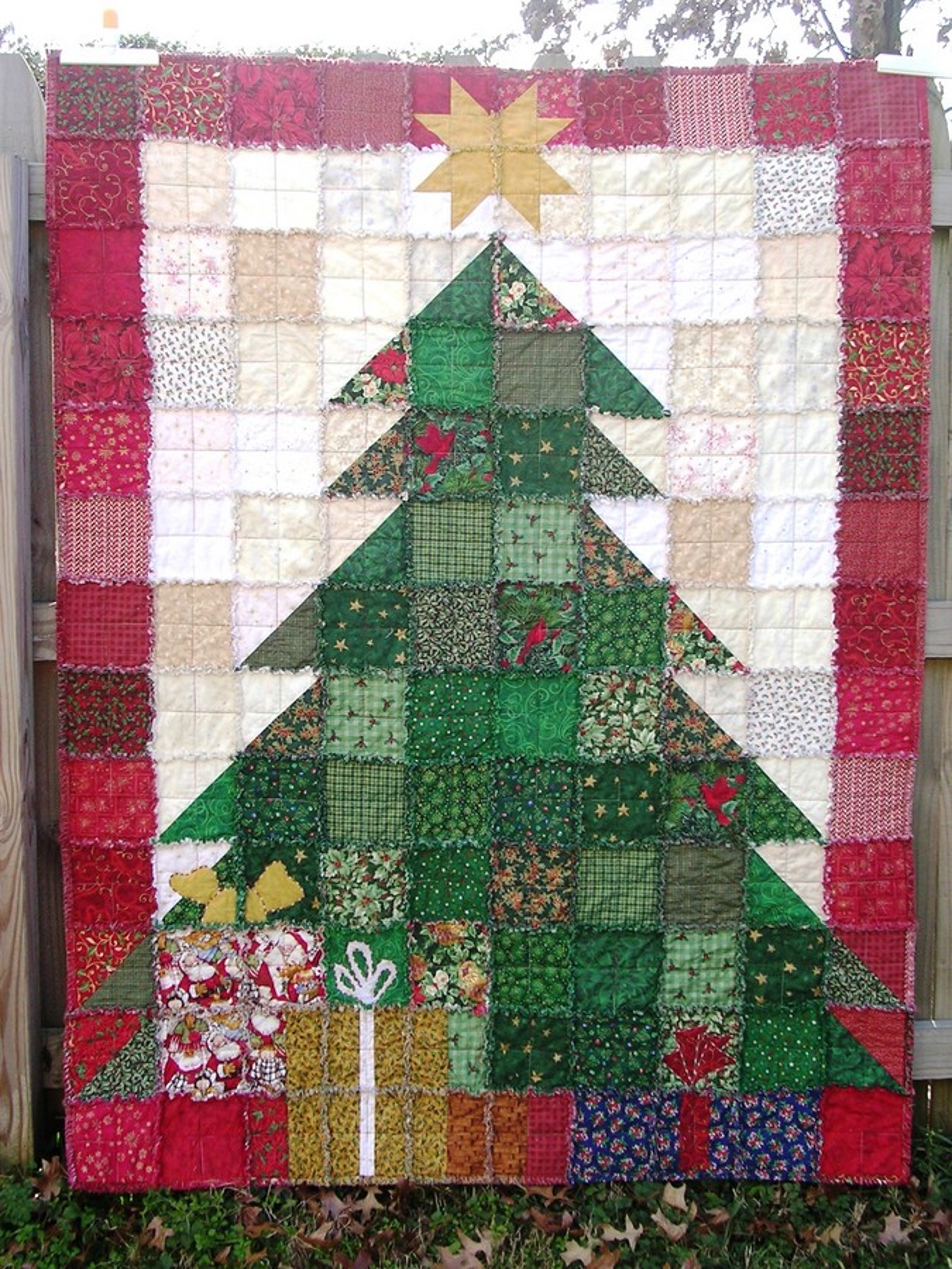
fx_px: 1797
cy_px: 634
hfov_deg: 29.7
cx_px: 476
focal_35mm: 49
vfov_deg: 38.9
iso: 100
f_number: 3.1
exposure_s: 1/207
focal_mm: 7.5
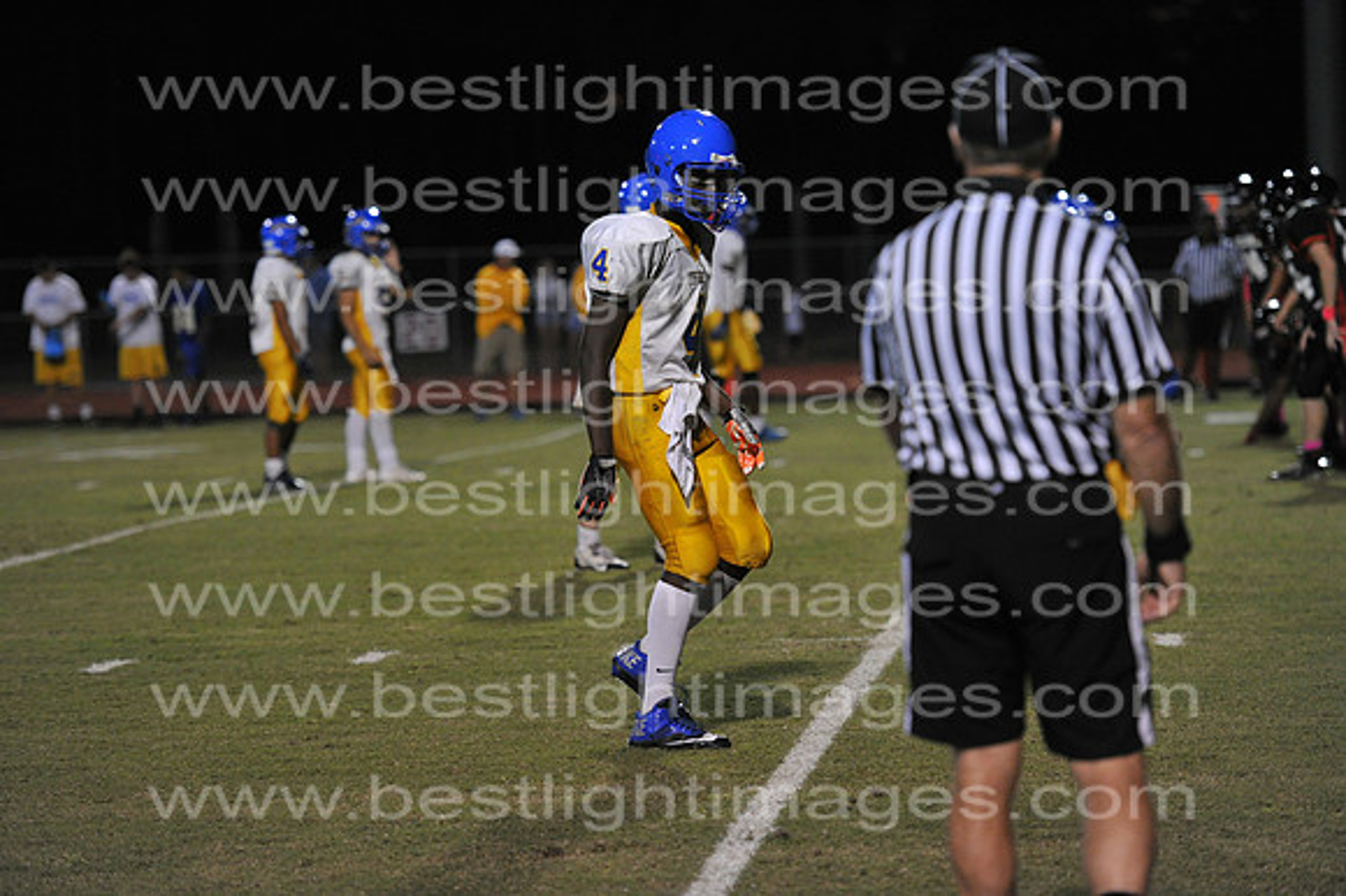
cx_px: 673
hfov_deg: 14.2
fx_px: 5418
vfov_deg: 9.5
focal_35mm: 145
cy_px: 448
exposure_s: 1/500
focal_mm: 145
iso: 4000
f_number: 3.2
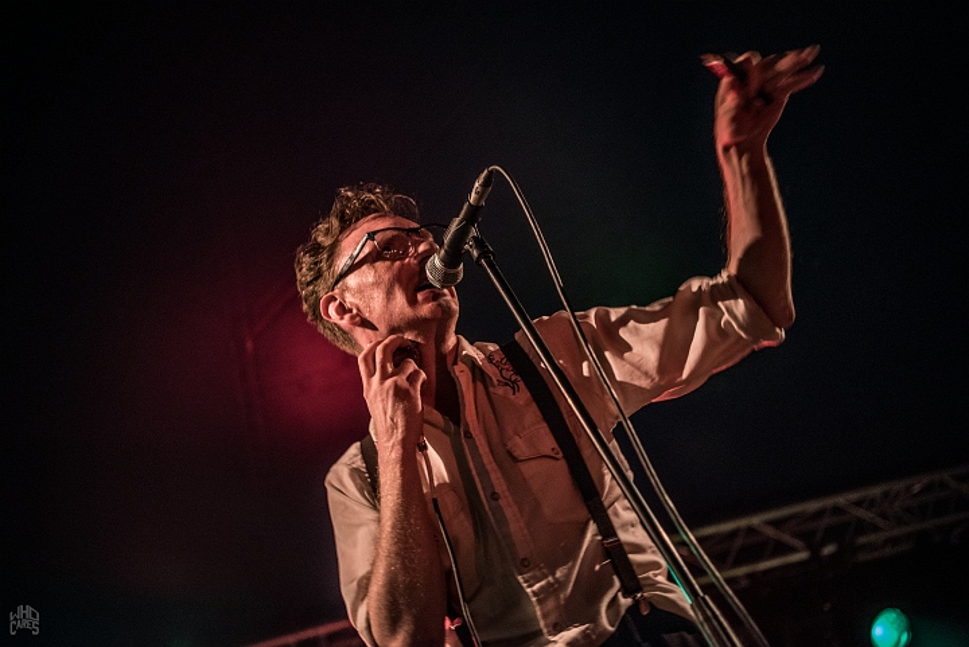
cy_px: 324
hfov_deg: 39.6
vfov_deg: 27.0
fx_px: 1347
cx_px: 484
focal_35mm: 50
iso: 2000
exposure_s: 1/80
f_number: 2.8
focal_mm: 50
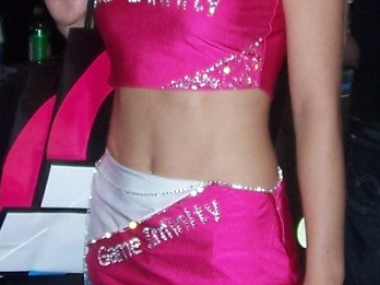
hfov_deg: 13.5
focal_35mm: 146
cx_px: 185
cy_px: -51
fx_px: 1603
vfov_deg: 10.0
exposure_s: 1/60
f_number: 2.7
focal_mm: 5.6
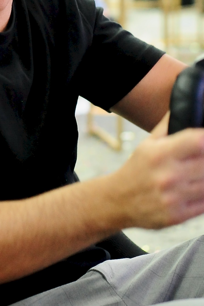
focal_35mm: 129
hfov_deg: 10.6
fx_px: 1097
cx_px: 31
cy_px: 3
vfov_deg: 15.6
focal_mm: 50
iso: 4000
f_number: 3.5
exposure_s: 1/50
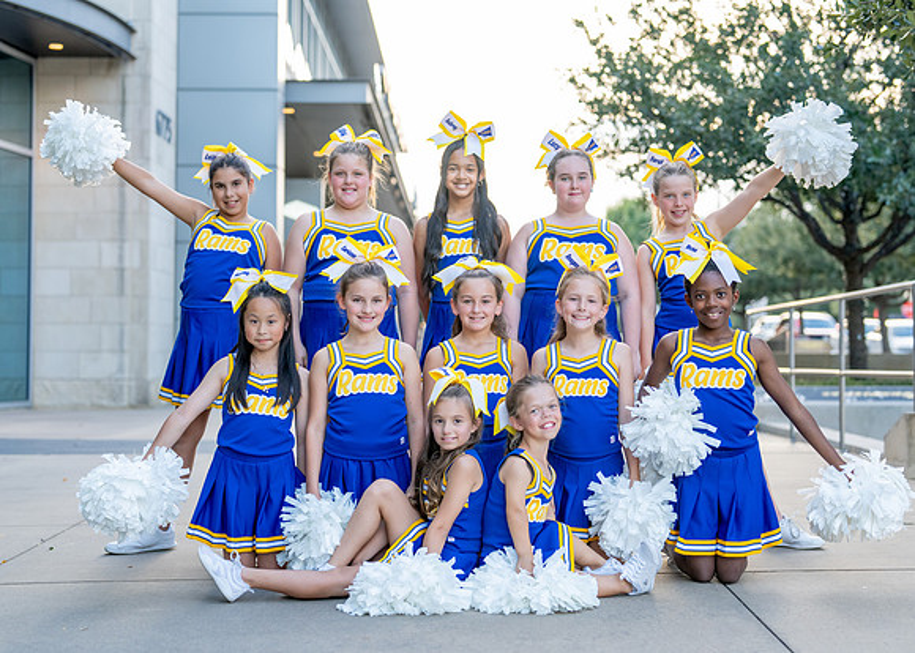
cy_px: 302
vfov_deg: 23.3
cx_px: 499
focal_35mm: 61
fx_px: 1581
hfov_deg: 32.3
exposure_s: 1/400
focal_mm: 50
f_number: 2
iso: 640
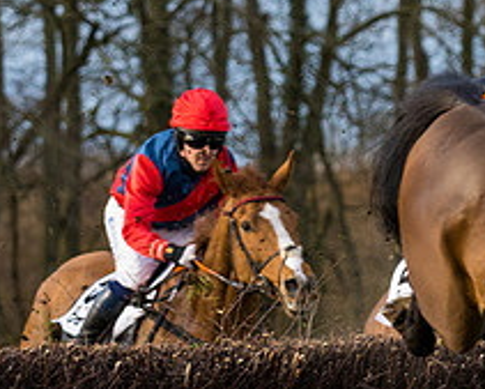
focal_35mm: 607
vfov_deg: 2.6
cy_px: 142
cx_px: 260
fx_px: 8717
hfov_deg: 3.2
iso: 400
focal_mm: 113
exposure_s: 1/1000
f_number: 4
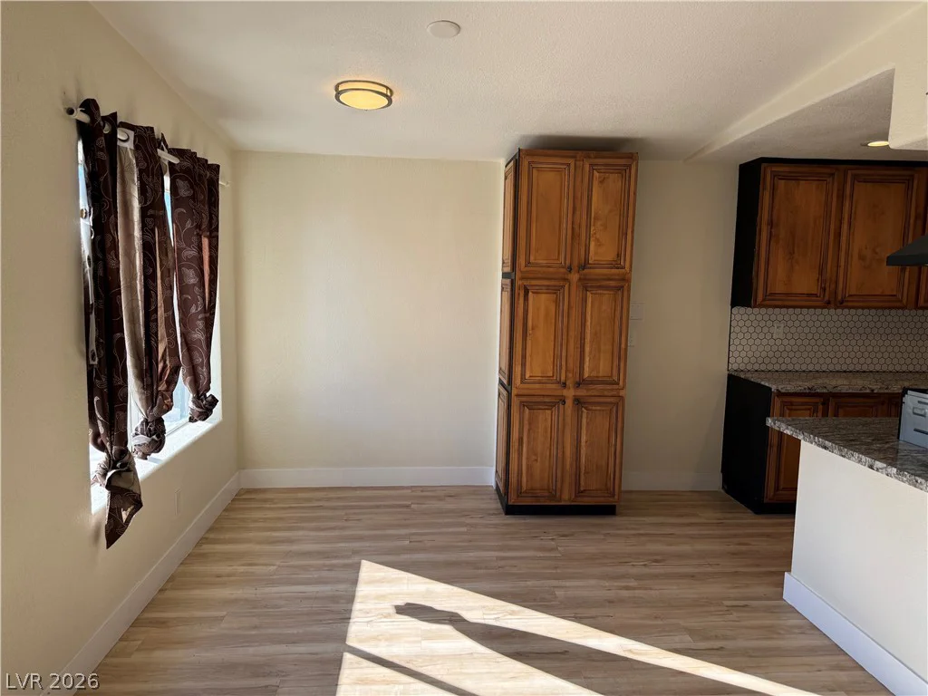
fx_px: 643
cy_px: 348
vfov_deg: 56.8
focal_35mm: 24
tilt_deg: -4.8
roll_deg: -1.1
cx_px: 464
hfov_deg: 71.6
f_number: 1.78
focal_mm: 6.76
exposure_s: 1/643
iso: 100
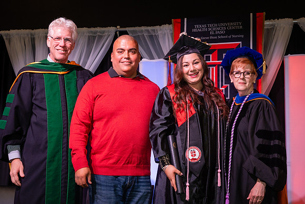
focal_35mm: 69
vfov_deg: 19.8
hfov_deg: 29.3
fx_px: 584
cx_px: 153
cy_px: 103
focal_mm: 56
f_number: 5.6
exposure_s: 1/160
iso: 1250
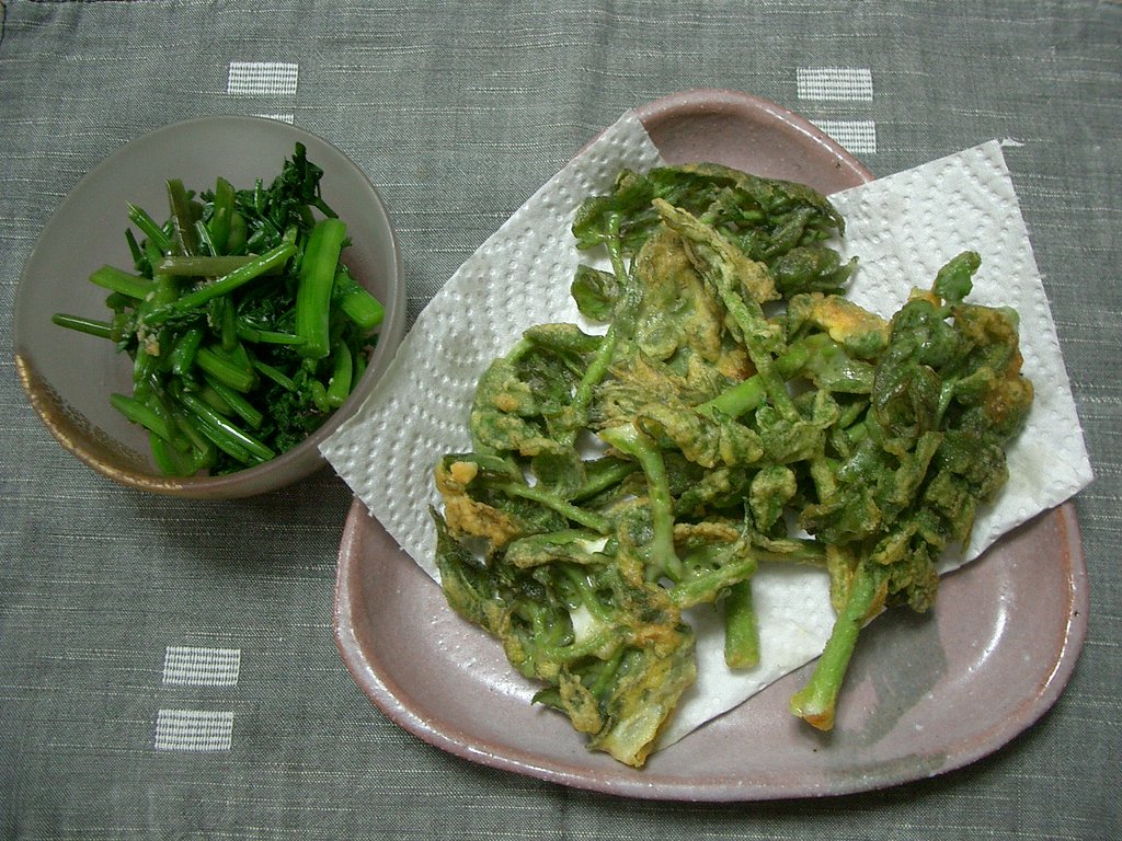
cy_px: 420
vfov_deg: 40.7
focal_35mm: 35
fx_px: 1134
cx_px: 561
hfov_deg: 52.6
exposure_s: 1/20
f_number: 2.6
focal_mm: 5.8
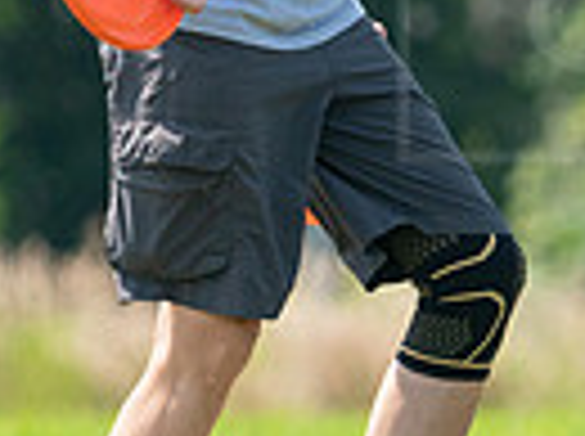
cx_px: 828
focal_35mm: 1426
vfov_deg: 1.0
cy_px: 92
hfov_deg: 1.4
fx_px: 24055
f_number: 6.3
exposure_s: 1/4000
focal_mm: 332
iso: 2000
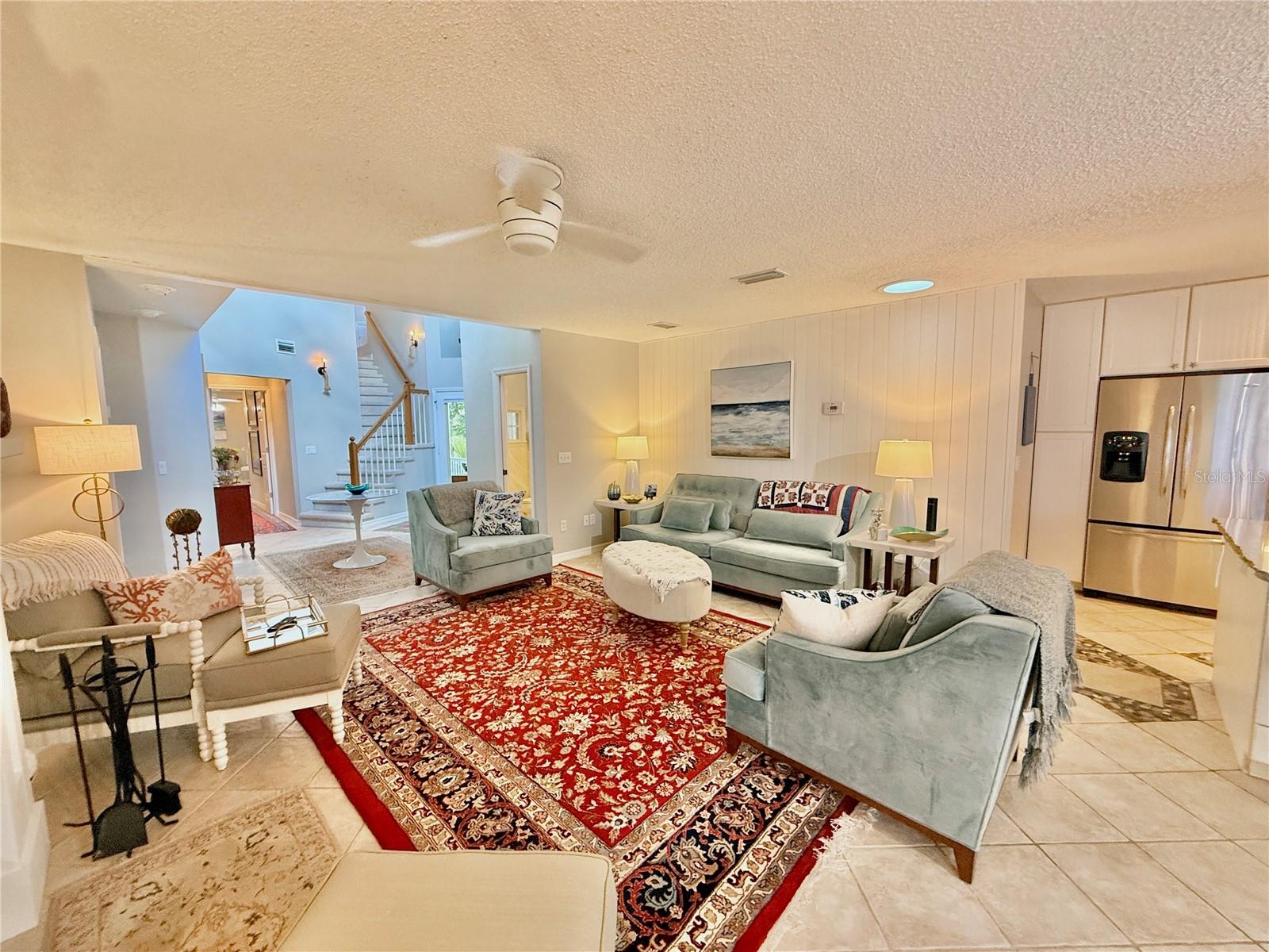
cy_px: 476
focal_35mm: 14
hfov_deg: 102.1
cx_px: 634
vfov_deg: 85.7
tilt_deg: -4.6
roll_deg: +0.2
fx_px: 513
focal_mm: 2.22
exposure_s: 1/60
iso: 200
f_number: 2.2
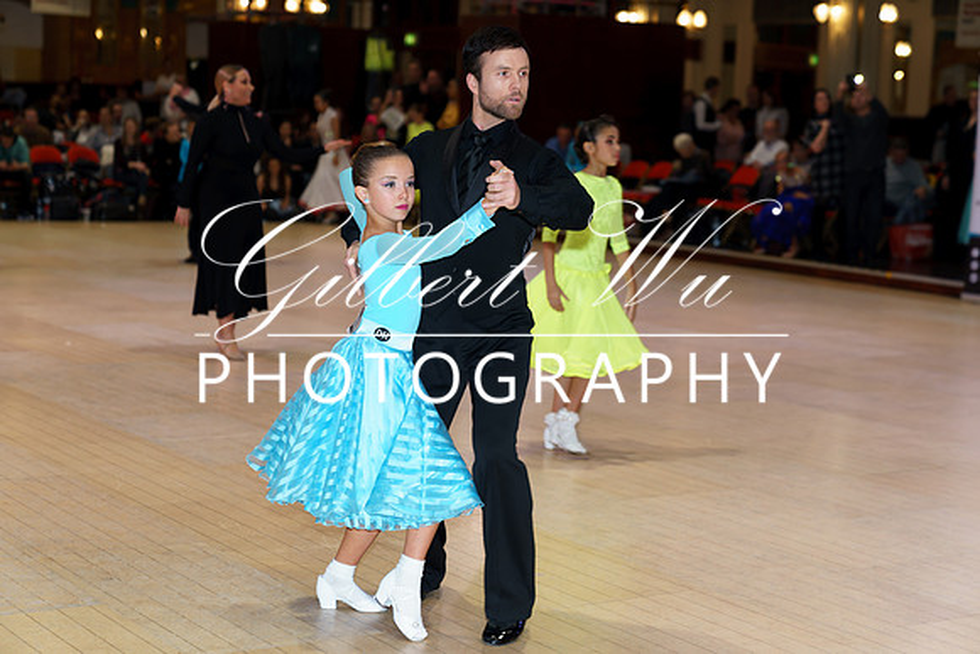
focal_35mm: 70
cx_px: 490
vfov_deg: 19.5
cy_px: 327
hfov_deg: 28.8
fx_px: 1906
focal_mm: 70
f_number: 2.8
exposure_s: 1/160
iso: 400
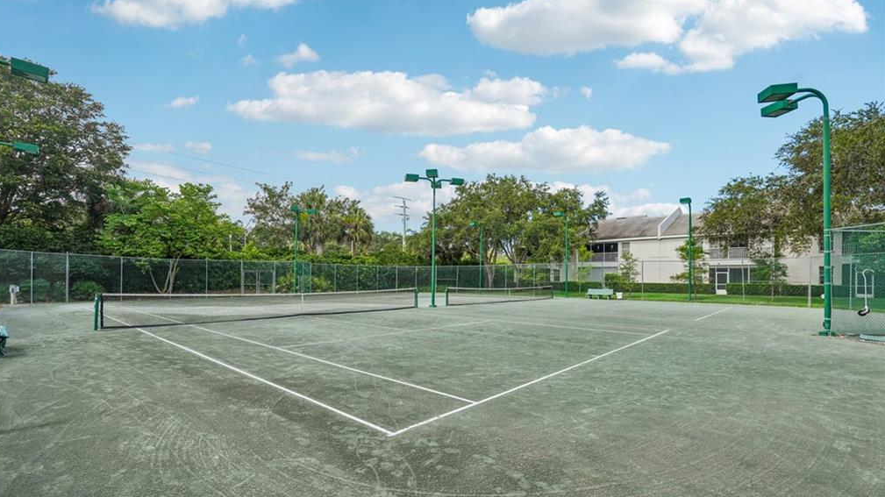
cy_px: 277
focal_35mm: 18
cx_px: 438
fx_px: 411
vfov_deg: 62.1
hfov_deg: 94.2
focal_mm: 16.5
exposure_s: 1/800
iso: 400
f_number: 8
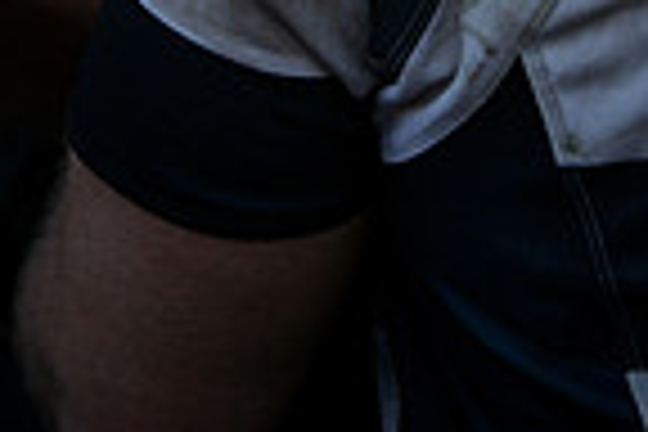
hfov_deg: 14.5
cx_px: 279
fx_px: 2538
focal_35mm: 141
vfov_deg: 9.2
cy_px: -403
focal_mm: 35
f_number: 4.5
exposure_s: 1/640
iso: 500
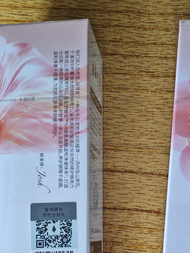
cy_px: 207
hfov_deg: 27.8
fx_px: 381
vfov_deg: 35.5
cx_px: 128
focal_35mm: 52
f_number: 1.95
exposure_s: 1/50
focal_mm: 5.52
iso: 400
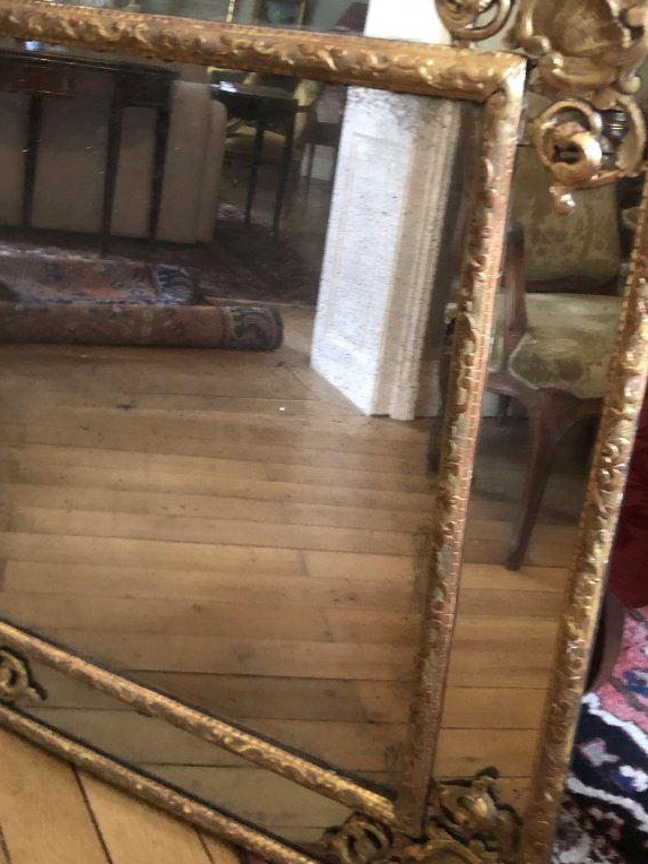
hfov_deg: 32.7
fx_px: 1098
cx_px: 241
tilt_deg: -27.3
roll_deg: +0.6
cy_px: 327
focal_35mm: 44
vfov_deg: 42.6
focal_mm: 4
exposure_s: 1/5
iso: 100
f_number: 1.8
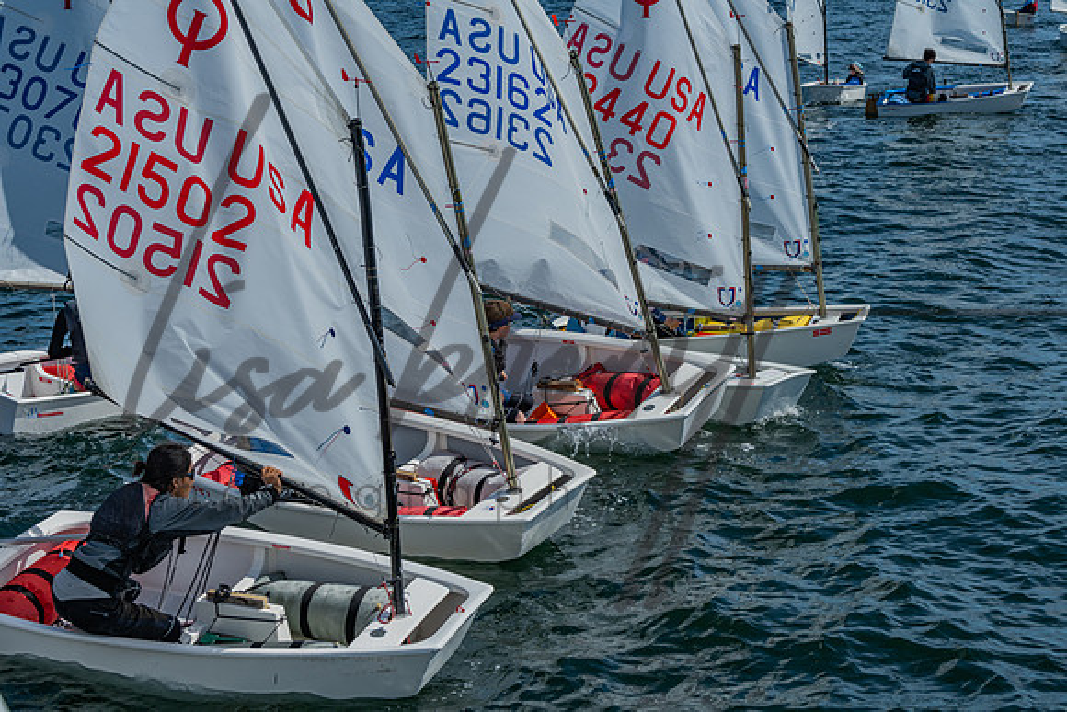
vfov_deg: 17.1
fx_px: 2372
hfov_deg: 25.4
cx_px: 534
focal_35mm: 80
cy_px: 356
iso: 100
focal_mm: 80
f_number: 8
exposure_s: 1/640
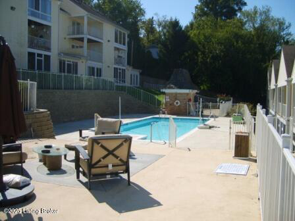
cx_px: 148
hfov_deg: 52.6
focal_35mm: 35
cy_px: 110
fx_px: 298
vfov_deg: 40.7
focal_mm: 5.8
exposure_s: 1/180
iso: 50
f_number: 7.1
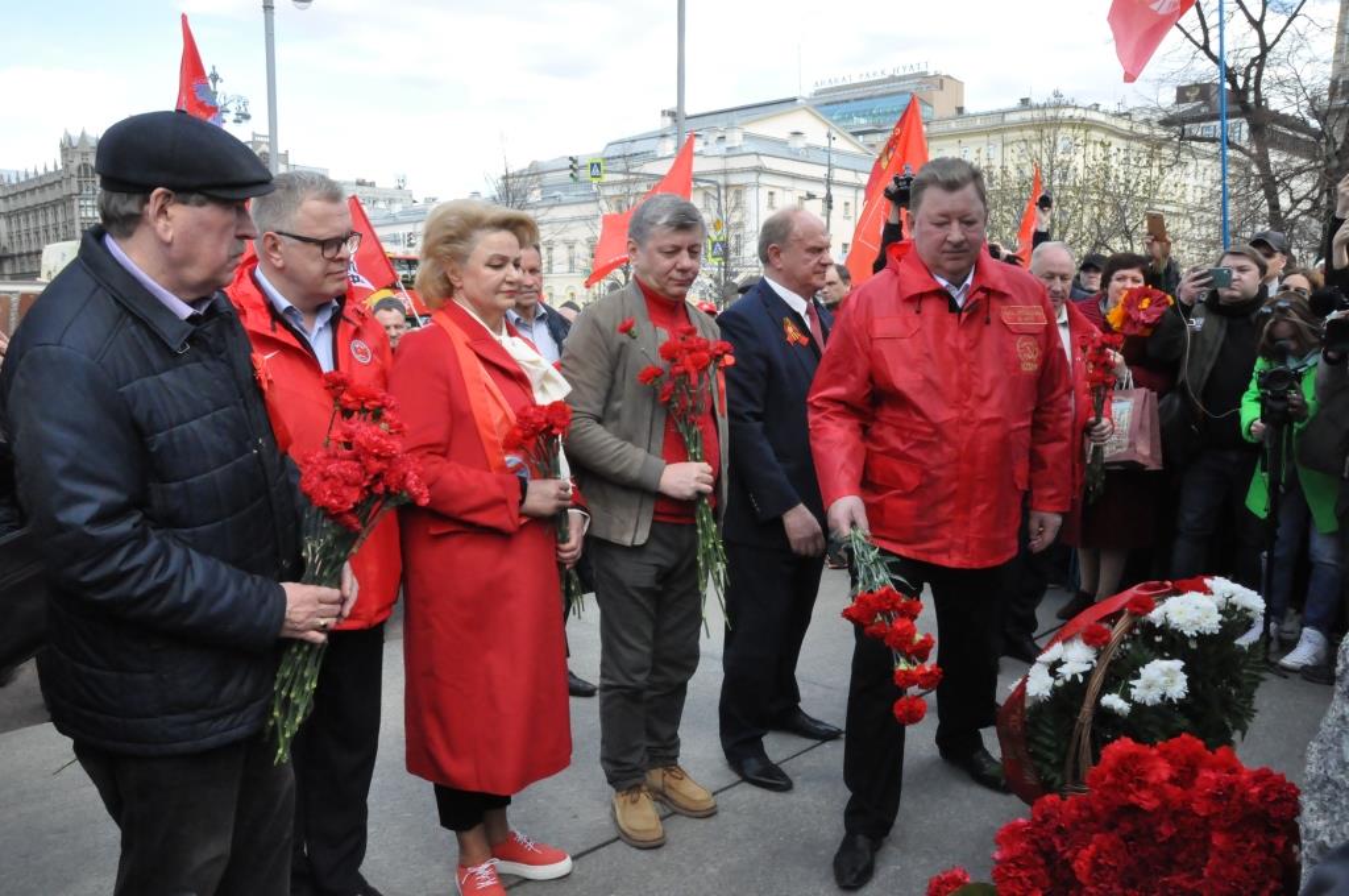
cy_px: 448
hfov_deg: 67.4
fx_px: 1010
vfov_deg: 47.8
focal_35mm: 27
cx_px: 674
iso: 3200
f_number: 18
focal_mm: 18
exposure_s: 1/320
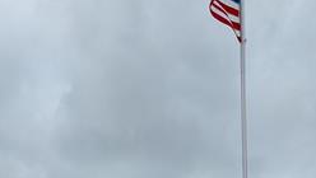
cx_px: 245
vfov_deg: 12.4
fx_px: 679
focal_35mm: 81
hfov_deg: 25.8
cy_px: 404
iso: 23
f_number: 1.68
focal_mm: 6.9
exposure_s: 1/962
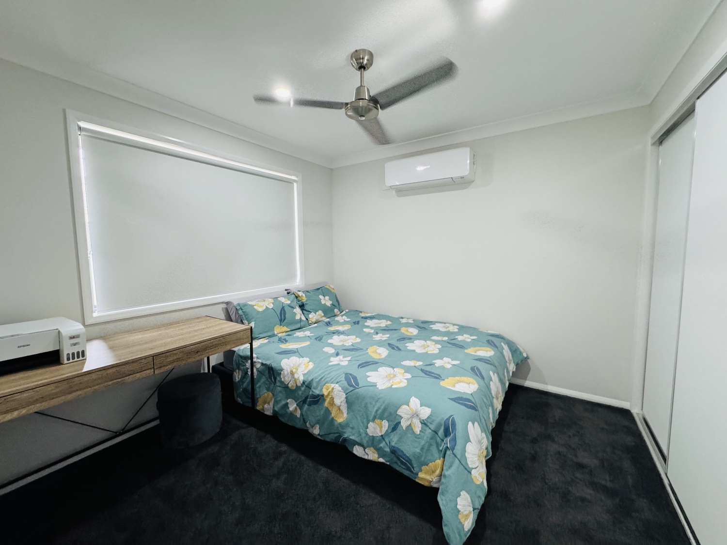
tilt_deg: -1.6
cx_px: 364
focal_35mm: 14
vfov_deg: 85.7
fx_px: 294
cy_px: 272
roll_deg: +1.8
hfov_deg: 102.1
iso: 320
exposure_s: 1/100
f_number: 2.2
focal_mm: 2.22
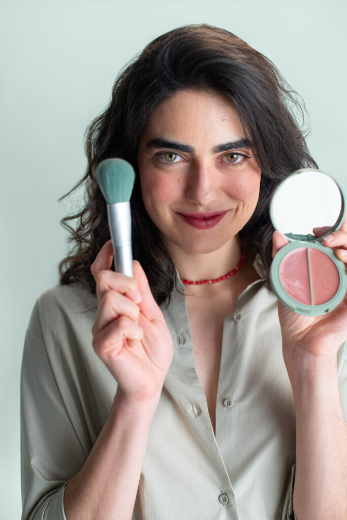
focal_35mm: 50
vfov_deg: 39.6
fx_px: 723
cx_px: 174
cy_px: 260
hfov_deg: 27.0
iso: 800
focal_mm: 50
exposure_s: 1/160
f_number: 3.2
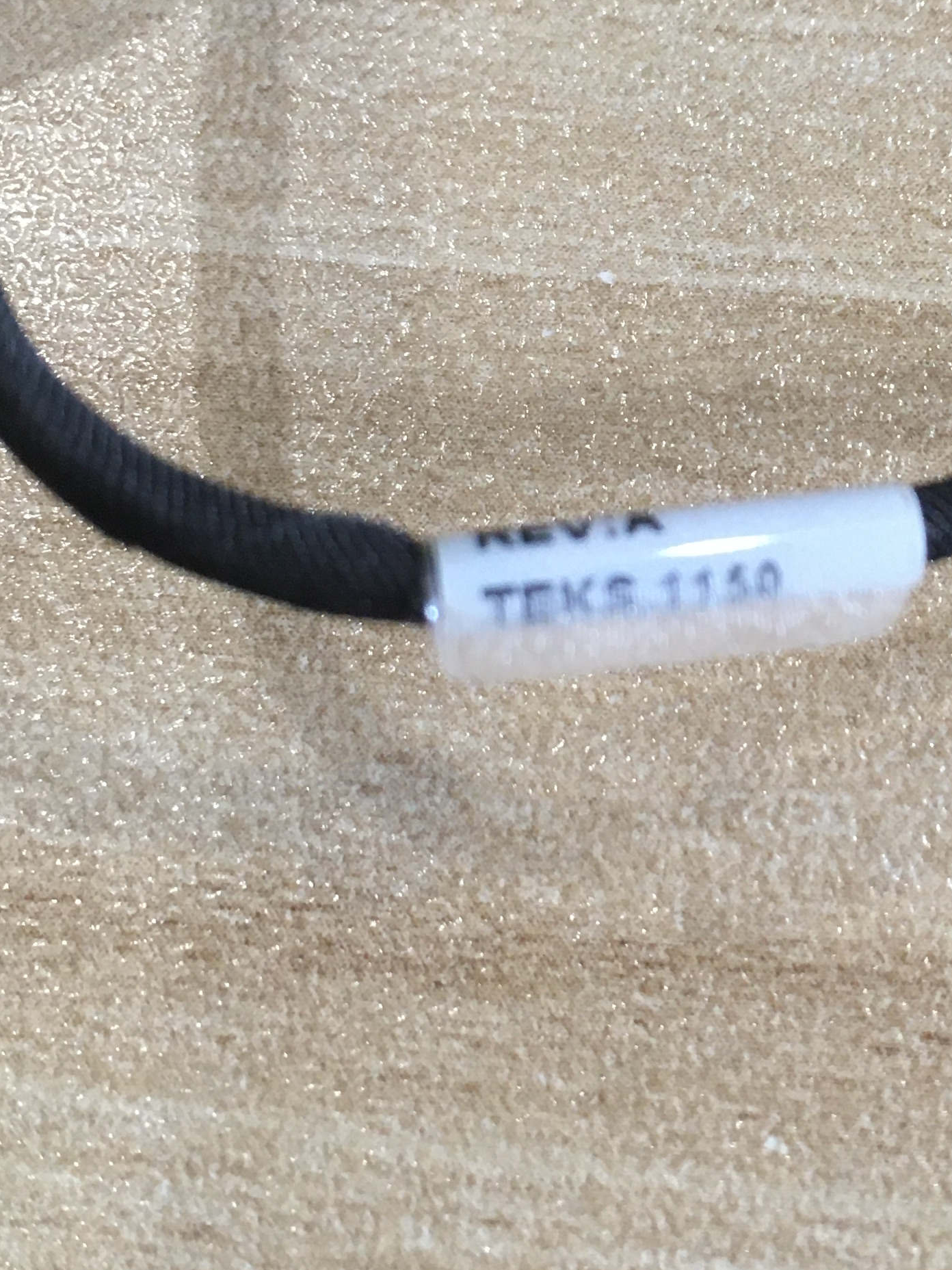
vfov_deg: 30.5
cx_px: 793
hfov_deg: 22.9
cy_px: 437
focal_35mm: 63
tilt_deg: -77.1
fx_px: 2310
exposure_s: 1/33
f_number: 2.2
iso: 100
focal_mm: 4.15
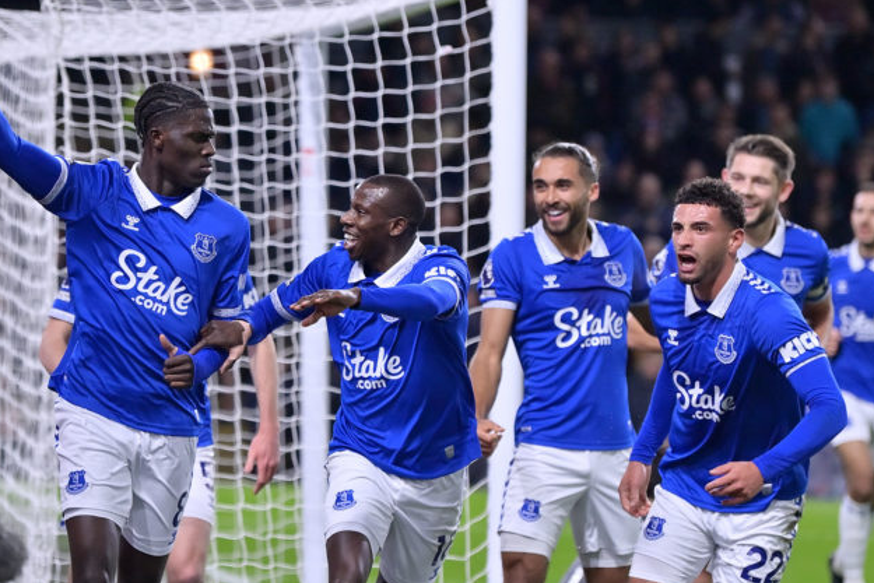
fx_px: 4516
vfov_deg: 7.4
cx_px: 421
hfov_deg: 11.1
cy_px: 302
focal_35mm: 186
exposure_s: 1/1250
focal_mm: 155
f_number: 2.8
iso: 1000
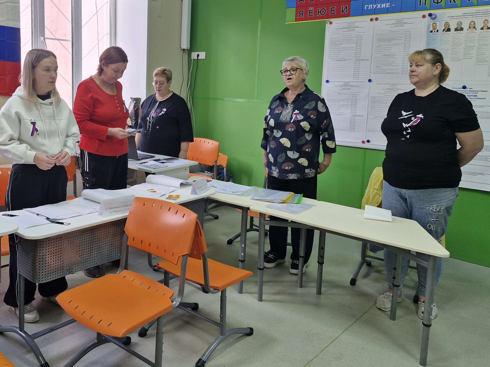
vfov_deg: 44.9
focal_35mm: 31
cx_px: 179
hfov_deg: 57.5
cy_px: 129
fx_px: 439
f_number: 1.8
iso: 125
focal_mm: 5.54
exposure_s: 1/180
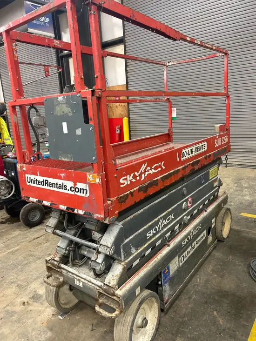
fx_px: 256
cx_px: 128
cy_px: 170
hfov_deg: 53.1
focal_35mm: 26
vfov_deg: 67.3
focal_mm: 5.7
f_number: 1.5
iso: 250
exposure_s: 1/60
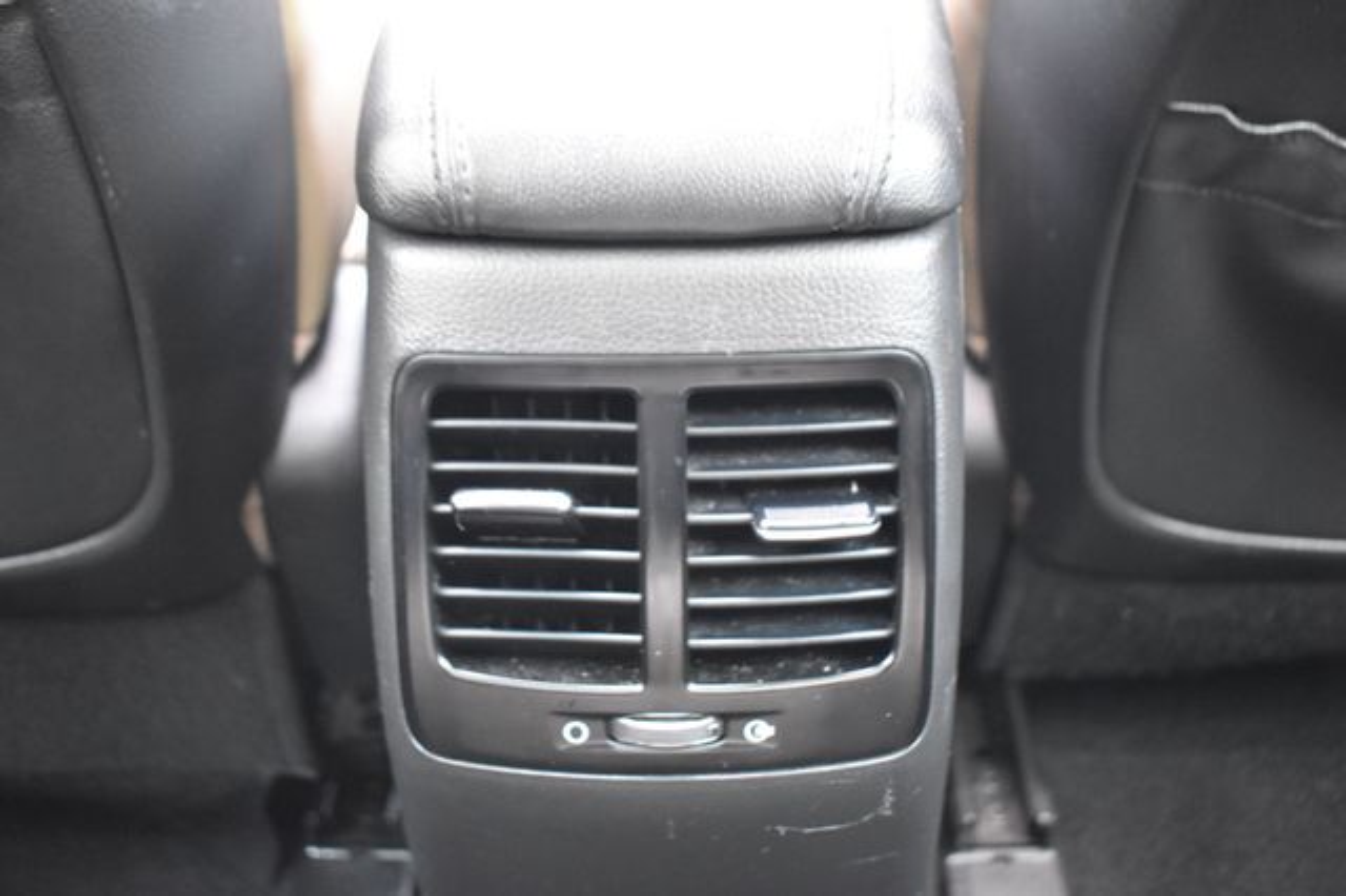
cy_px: 448
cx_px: 673
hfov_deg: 47.9
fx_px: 1513
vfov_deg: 33.0
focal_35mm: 40
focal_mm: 27
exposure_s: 1/3
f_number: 4
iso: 3200
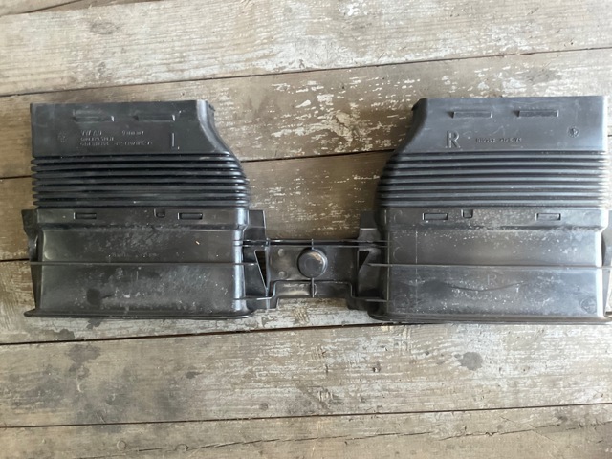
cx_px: 306
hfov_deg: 61.7
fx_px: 513
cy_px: 230
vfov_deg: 48.2
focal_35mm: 29
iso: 320
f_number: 1.8
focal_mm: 3
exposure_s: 1/41
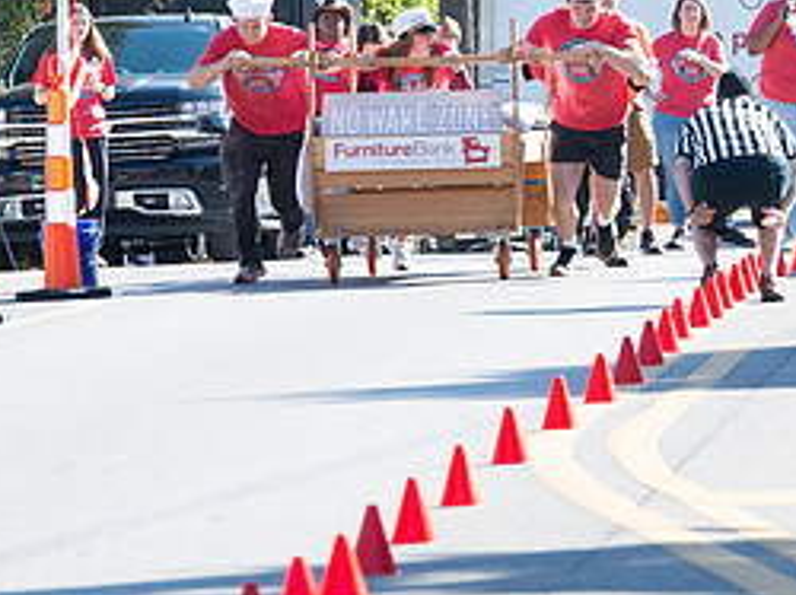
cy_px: 50
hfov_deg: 4.7
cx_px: 778
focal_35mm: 418
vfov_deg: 3.5
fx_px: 9603
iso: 200
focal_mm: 160
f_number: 7.1
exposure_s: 1/250
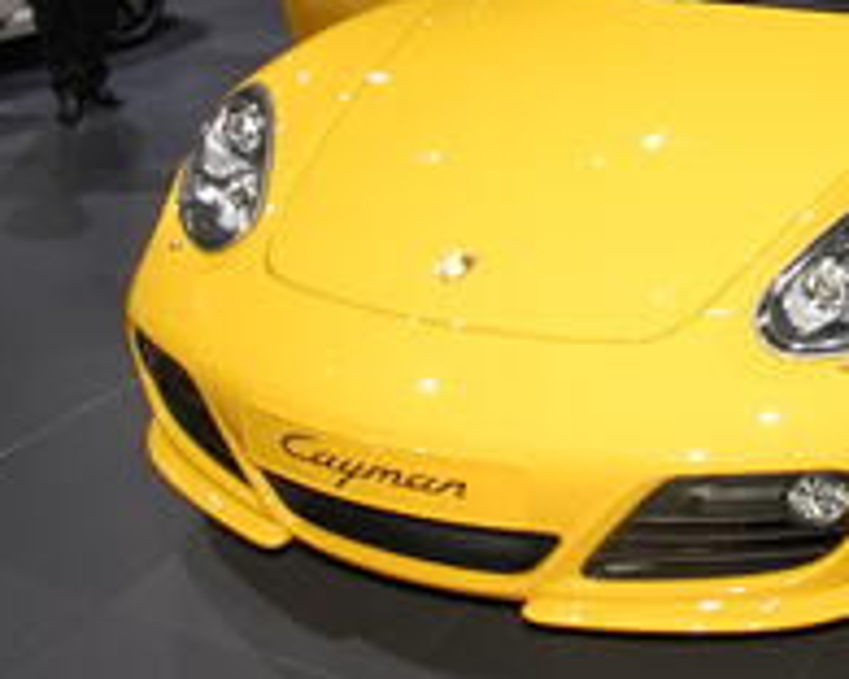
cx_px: 710
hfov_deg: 34.6
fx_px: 1307
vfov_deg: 28.8
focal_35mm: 52
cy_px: 192
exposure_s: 1/160
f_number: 6.3
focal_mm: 18
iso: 200
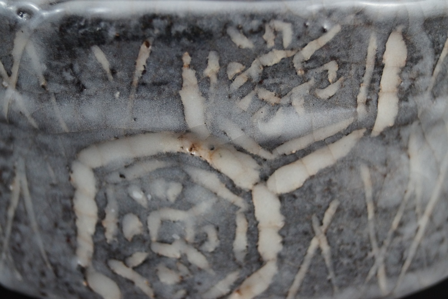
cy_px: 150
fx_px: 1026
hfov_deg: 24.6
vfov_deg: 16.5
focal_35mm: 82
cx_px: 224
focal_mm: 55
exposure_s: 1/160
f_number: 5.6
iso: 1250
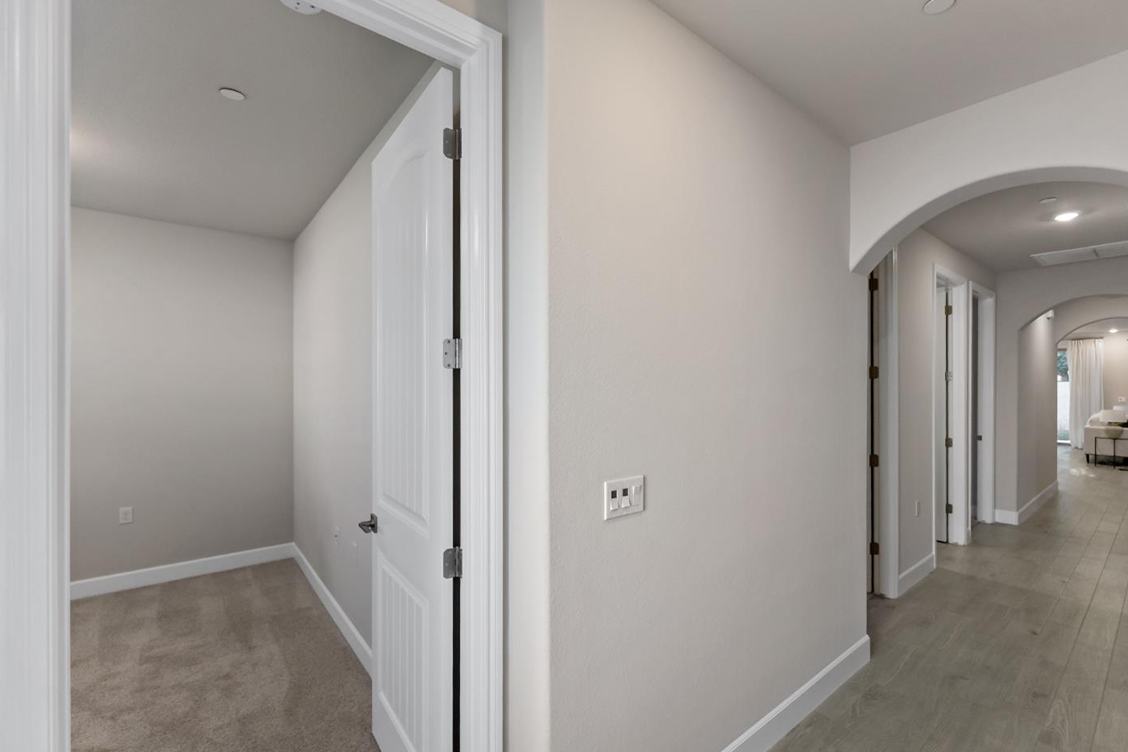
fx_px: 470
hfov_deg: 100.3
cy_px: 393
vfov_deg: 77.3
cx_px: 600
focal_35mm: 15
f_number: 4
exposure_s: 1/160
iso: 800
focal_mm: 14
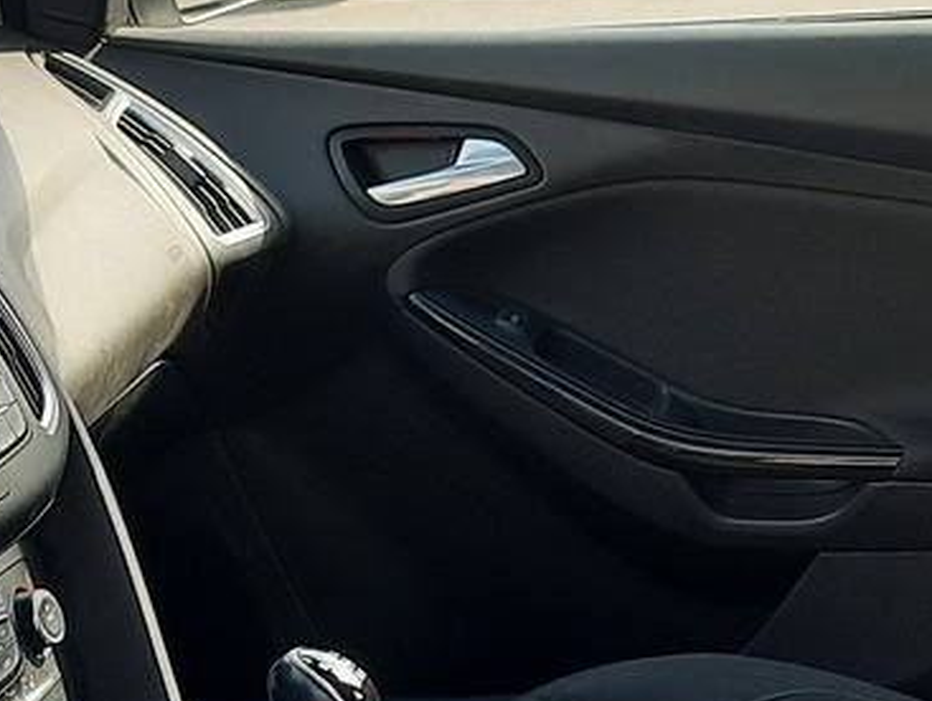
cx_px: 206
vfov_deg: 15.0
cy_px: 566
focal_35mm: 98
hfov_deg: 19.8
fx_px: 2641
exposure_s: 1/100
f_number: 2
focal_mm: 4.6
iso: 32
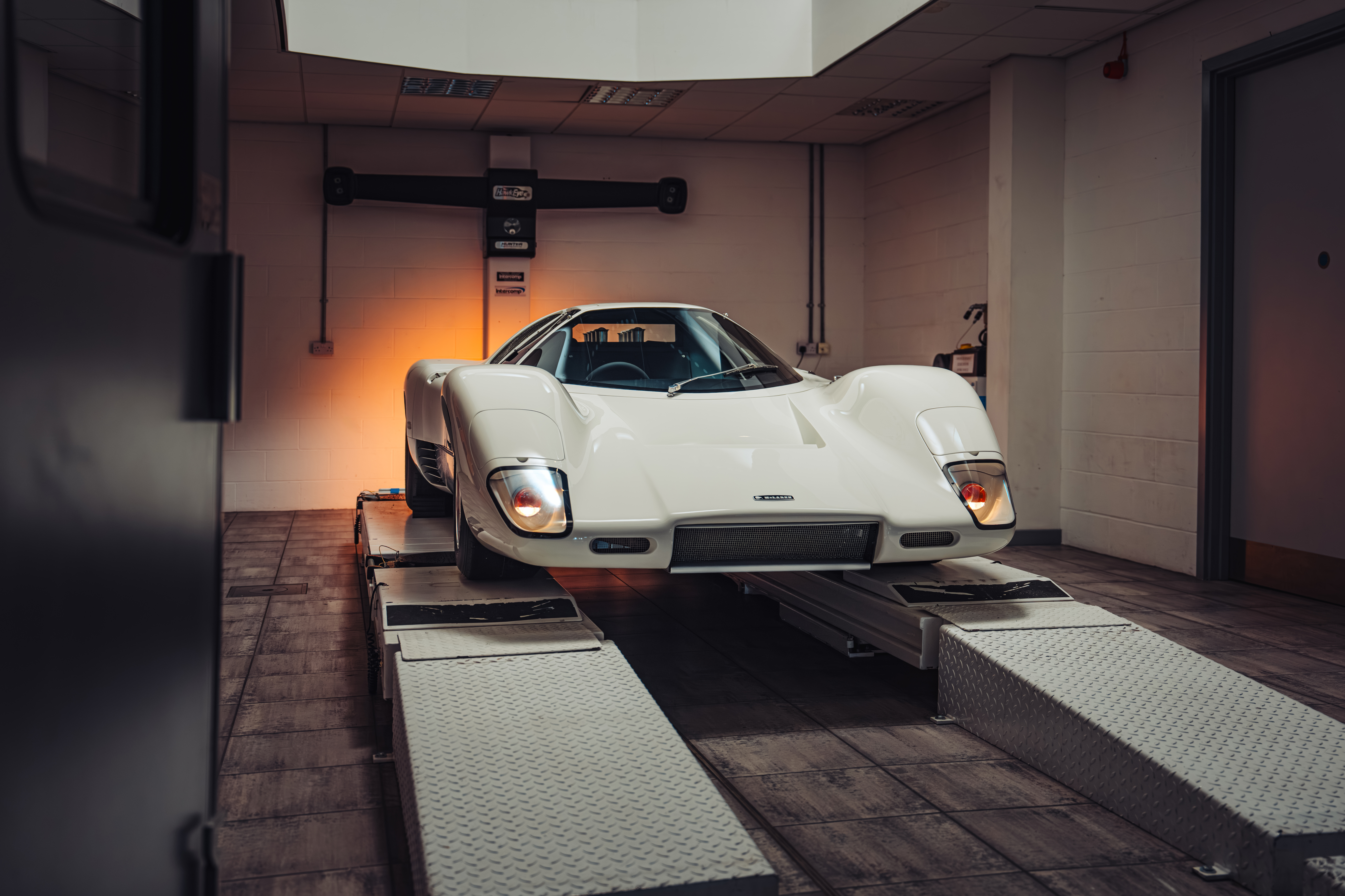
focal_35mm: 37
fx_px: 1382
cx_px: 672
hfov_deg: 51.9
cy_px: 448
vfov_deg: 35.9
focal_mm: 37
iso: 400
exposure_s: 1/80
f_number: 2.8
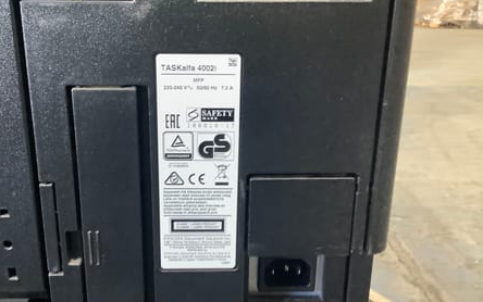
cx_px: 215
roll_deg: +0.8
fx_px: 487
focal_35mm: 37
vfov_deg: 34.5
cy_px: 149
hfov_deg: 52.6
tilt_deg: -16.0
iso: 400
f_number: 2.4
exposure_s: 1/25
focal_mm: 3.3
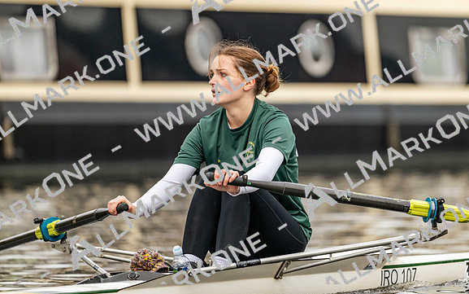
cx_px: 235
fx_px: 5242
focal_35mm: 410
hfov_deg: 5.1
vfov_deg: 3.2
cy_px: 145
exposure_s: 1/2500
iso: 1600
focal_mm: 400
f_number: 4.5
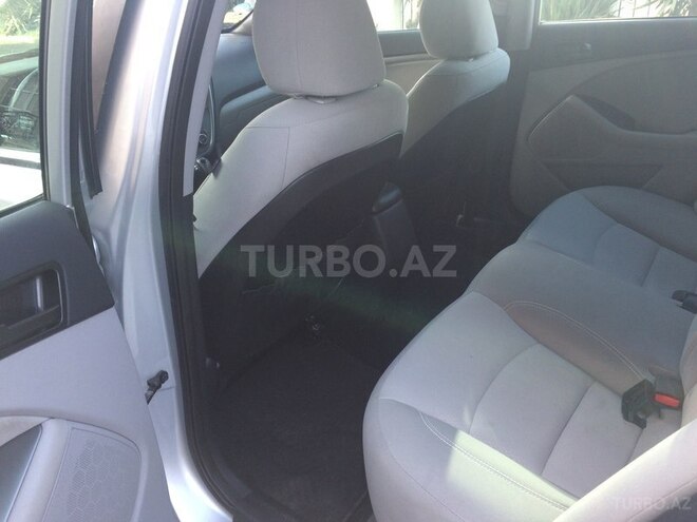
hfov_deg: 61.7
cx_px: 348
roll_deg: +3.0
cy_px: 261
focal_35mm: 29
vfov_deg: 48.2
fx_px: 584
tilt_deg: -29.1
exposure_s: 1/100
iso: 64
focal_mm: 4.15
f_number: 2.2
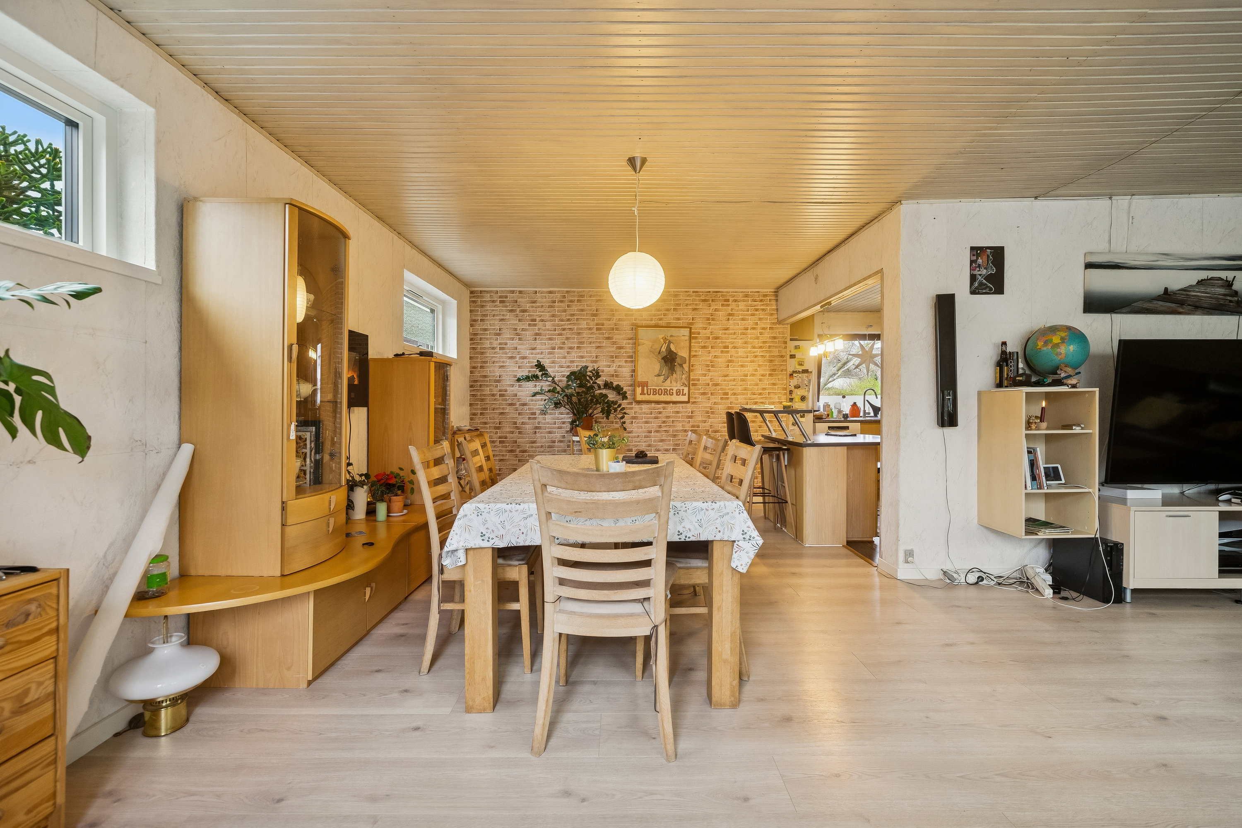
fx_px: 517
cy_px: 414
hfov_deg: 100.4
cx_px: 621
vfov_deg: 77.3
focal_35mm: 15
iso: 400
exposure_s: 1/10
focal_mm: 15
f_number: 6.3
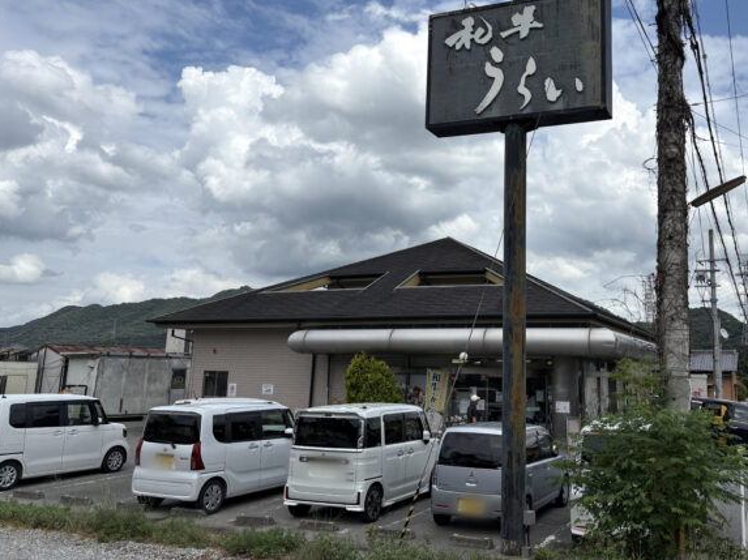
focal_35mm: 33
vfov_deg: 42.7
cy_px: 228
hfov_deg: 54.7
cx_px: 471
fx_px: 713
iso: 50
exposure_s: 1/7813
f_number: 1.6
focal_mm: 5.96
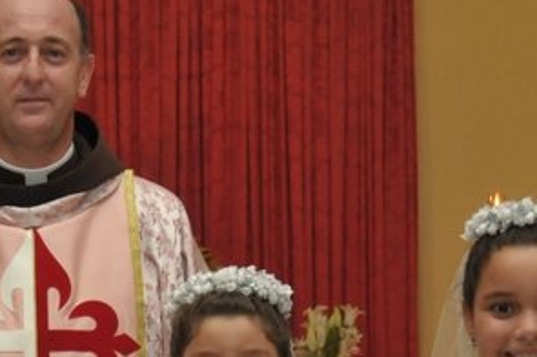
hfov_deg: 14.3
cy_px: 448
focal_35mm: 142
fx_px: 2121
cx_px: 56
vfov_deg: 9.5
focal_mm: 35
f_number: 5.6
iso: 800
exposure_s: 1/125
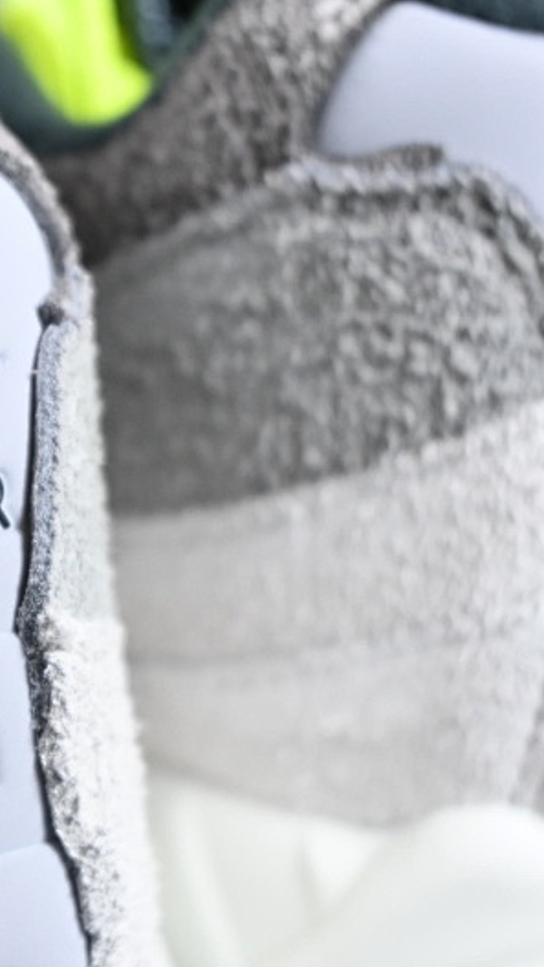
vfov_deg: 18.0
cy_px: 483
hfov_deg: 10.0
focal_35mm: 119
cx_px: -141
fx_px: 3052
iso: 1100
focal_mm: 50
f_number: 6.3
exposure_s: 1/125
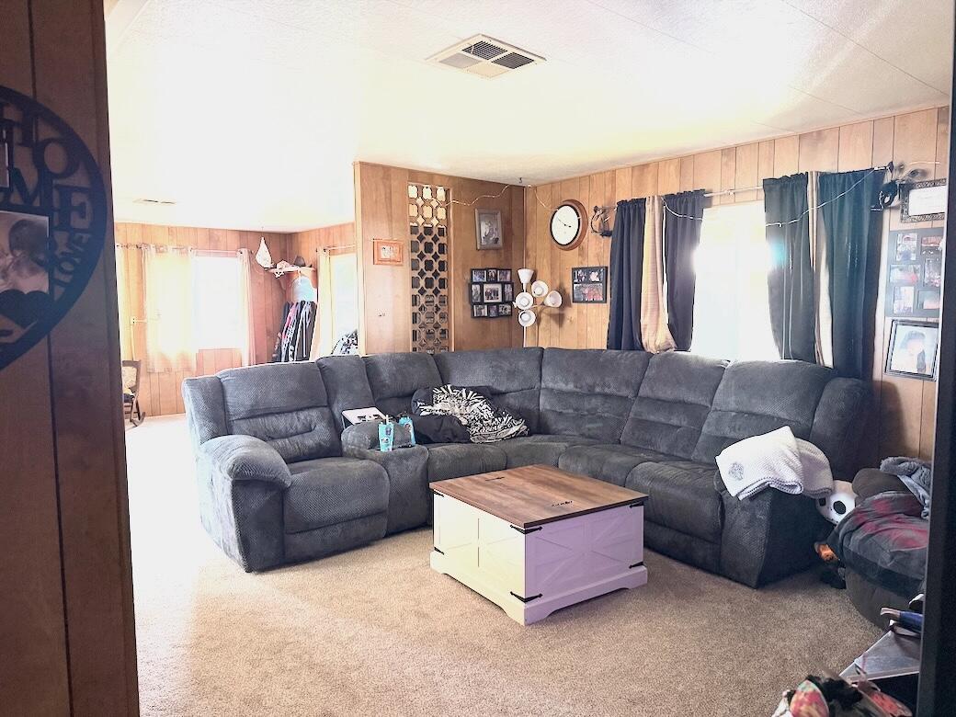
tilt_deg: -4.6
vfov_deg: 56.8
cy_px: 358
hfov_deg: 71.6
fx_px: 663
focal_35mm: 24
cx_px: 478
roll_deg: +0.3
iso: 400
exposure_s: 1/60
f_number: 1.78
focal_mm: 6.76
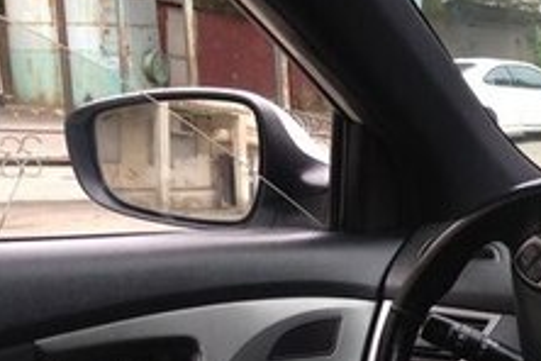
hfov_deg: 18.3
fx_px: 1533
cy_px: 455
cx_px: 758
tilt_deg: -12.4
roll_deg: -1.4
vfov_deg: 13.0
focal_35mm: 102
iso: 50
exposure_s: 1/120
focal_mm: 4.12
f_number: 2.4
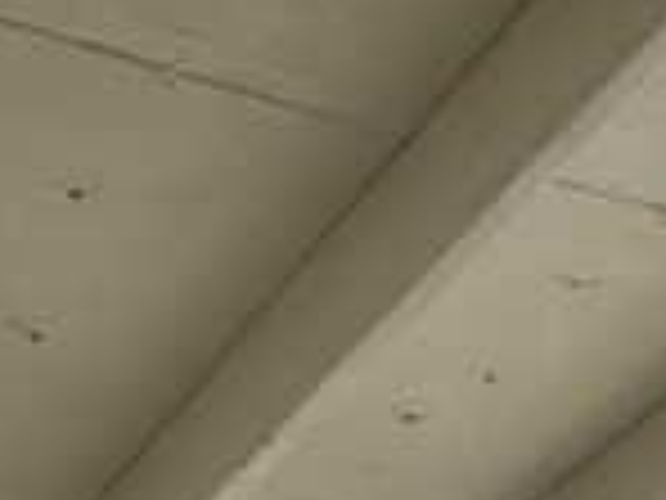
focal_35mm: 95
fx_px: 1828
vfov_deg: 10.7
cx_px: -124
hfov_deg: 19.5
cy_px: 1505
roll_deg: +1.2
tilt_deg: -7.6
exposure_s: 1/374
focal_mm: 2.22
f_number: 2.2
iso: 50
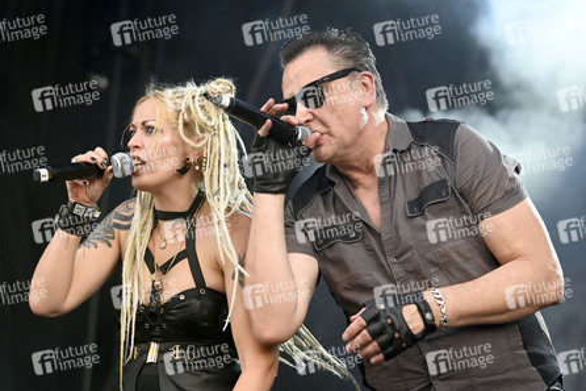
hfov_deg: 22.4
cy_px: 195
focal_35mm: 91
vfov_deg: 15.0
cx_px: 294
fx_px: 1481
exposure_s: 1/400
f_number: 2.8
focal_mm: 90
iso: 320
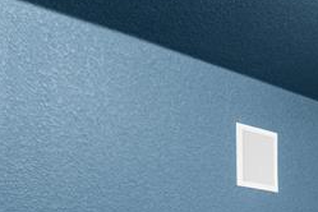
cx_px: 568
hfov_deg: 20.5
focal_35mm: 70
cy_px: 315
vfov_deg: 17.5
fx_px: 618
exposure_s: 1/25
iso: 8000
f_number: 3.2
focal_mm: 17
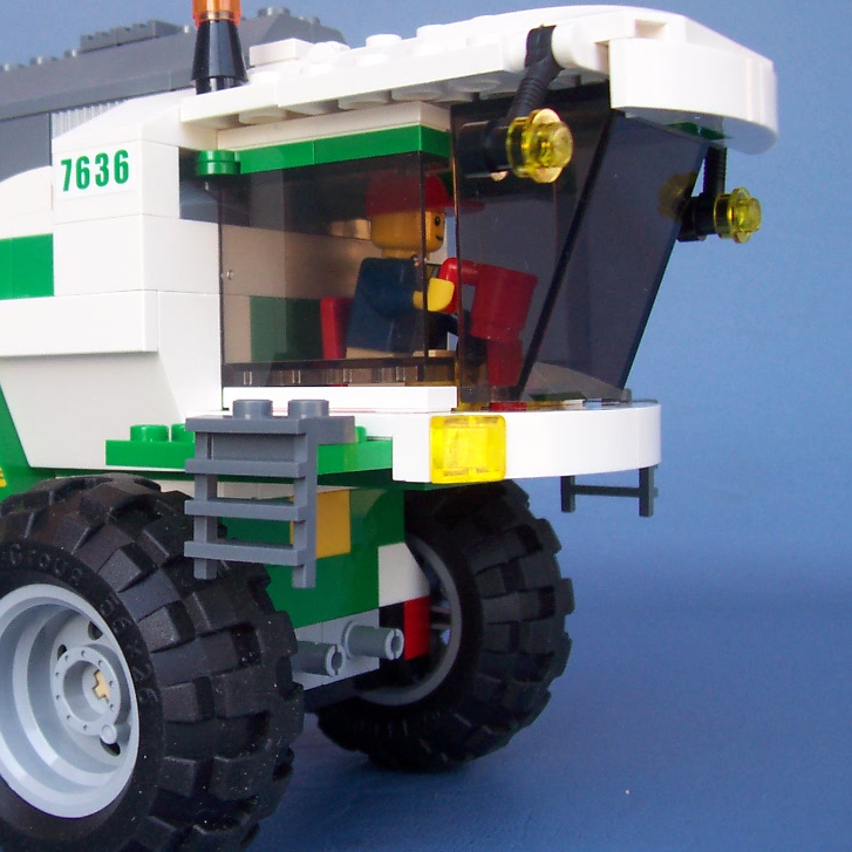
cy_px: 415
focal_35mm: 54
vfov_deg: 31.6
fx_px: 1504
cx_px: 157
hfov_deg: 30.8
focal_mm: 5.6
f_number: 2.8
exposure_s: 1/125
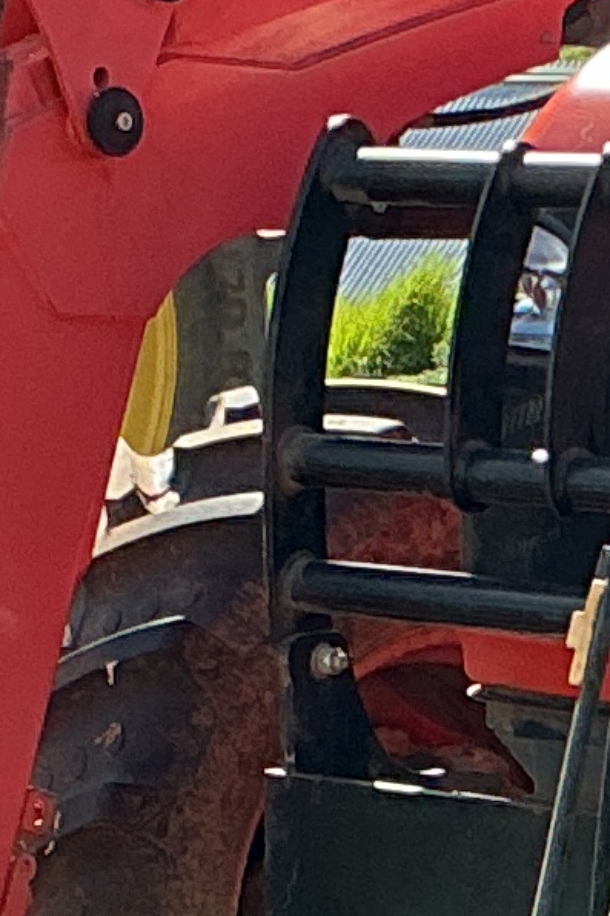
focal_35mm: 204
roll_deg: -2.3
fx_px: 5188
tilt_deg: -10.0
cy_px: 742
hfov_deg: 6.7
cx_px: 624
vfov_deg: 10.1
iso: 25
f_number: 1.8
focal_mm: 3
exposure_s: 1/883
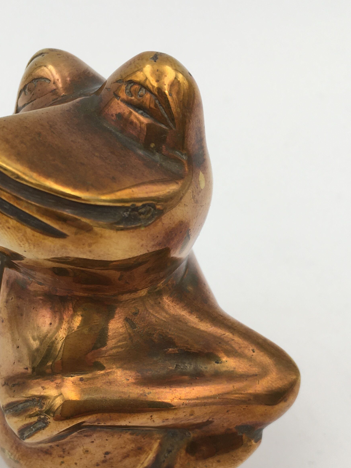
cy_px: 311
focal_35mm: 50
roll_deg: +0.7
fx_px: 676
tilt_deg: -39.6
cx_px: 124
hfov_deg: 29.0
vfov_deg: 37.8
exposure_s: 1/120
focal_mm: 4.15
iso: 32
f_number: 2.2
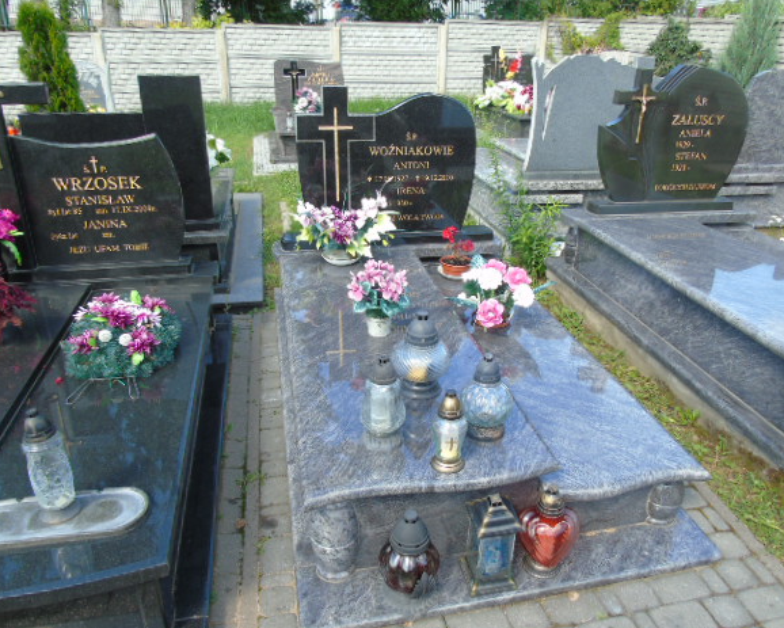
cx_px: 427
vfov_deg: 53.2
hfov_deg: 63.9
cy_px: 323
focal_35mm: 27
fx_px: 627
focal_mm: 4.4
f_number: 3.4
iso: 80
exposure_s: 1/160
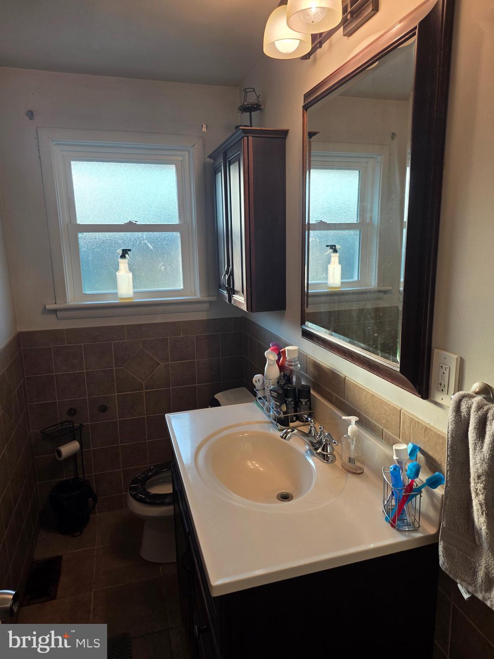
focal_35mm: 23
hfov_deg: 58.9
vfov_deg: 73.9
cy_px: 330
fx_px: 438
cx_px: 247
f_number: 1.7
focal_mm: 6.25
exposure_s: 1/120
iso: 50
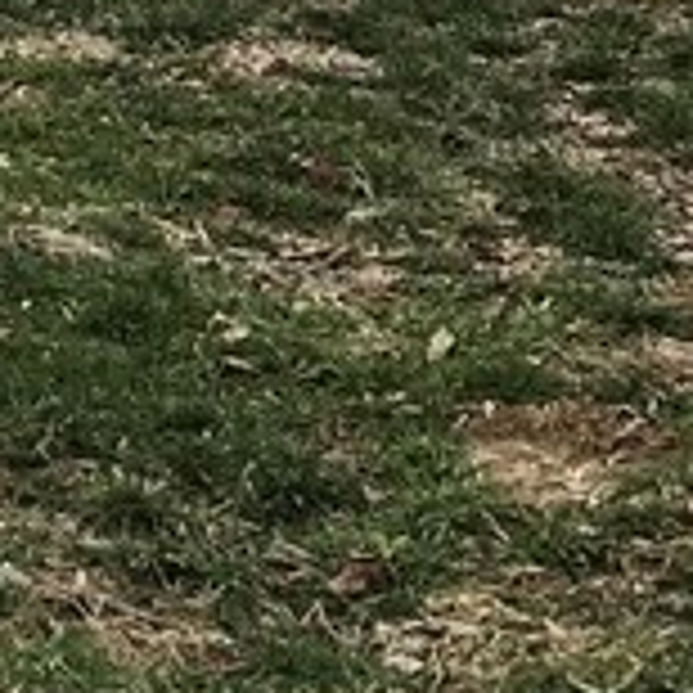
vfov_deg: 10.4
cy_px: -140
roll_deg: +0.1
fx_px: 3737
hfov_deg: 9.9
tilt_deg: -3.7
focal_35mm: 165
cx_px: -657
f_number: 1.8
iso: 20
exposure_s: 1/201
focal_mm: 3.99
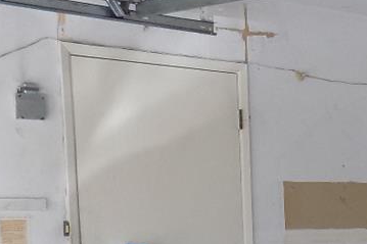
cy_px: 300
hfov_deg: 17.1
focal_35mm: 100
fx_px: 1019
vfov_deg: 13.3
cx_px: 642
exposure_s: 1/60
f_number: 3.1
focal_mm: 4
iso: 80
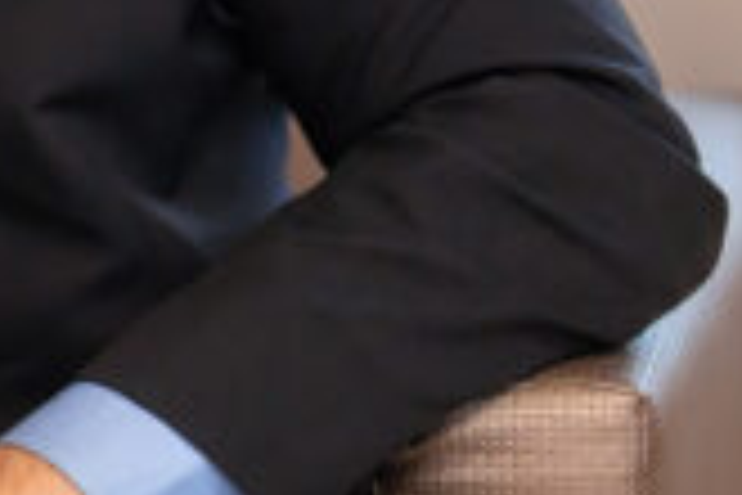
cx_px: -1318
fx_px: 6410
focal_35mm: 311
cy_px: -232
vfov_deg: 4.4
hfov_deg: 6.2
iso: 400
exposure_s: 1/200
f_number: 1.4
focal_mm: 50
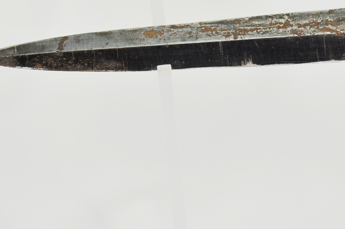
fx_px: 2896
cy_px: 59
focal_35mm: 303
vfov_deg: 4.5
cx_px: 187
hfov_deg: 6.8
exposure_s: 1/250
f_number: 5.6
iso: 560
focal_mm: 135
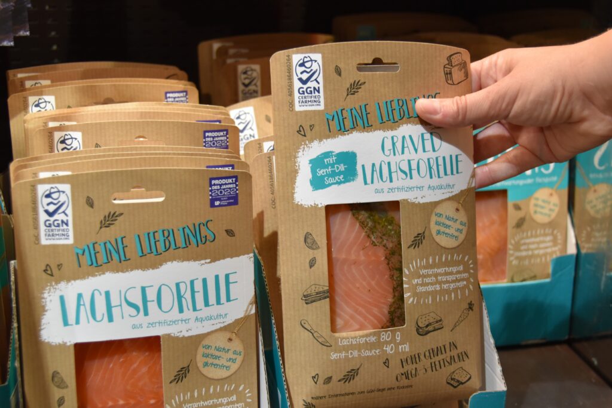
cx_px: 306
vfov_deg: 28.1
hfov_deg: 41.1
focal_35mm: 48
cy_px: 204
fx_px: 816
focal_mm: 32
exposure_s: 1/60
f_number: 4.2
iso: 800
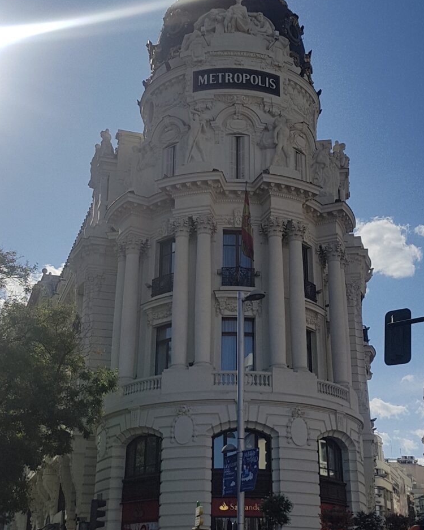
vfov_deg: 36.0
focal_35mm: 52
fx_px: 815
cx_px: 233
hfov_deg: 29.1
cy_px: 264
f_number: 1.7
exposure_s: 1/15936
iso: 50
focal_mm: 4.2
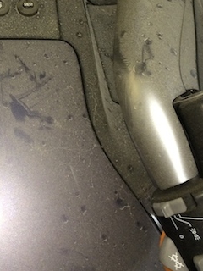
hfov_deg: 19.1
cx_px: 2
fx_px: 586
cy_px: 27
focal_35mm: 75
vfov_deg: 25.2
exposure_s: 1/20
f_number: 2.2
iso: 50
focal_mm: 4.12
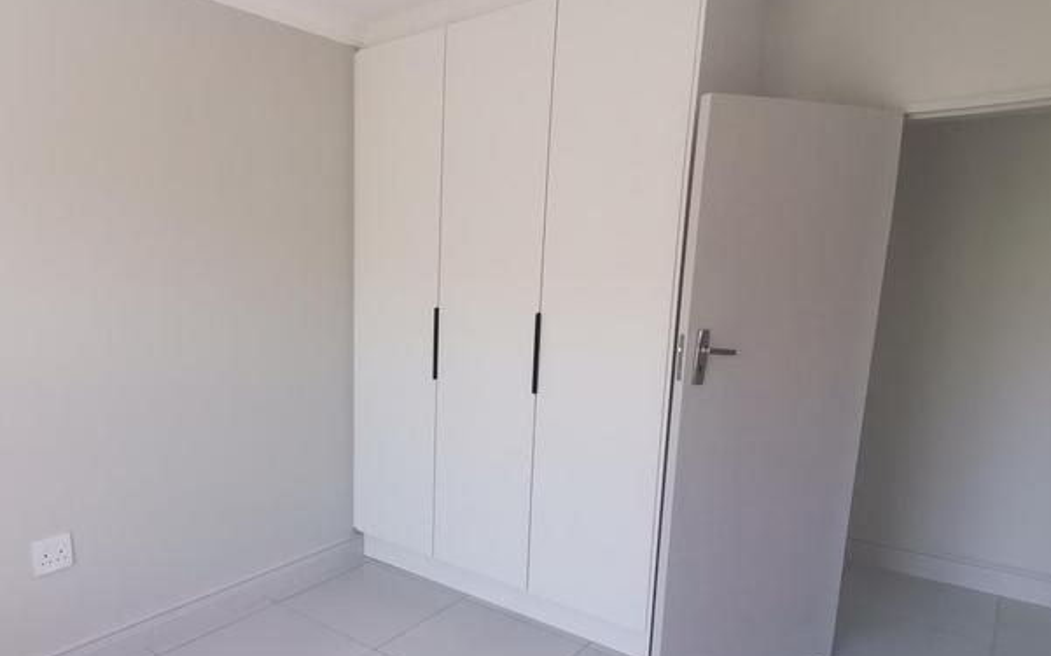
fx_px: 687
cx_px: 378
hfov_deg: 73.2
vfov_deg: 50.7
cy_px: 392
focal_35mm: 24
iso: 80
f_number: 2.4
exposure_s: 1/100
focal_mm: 1.78
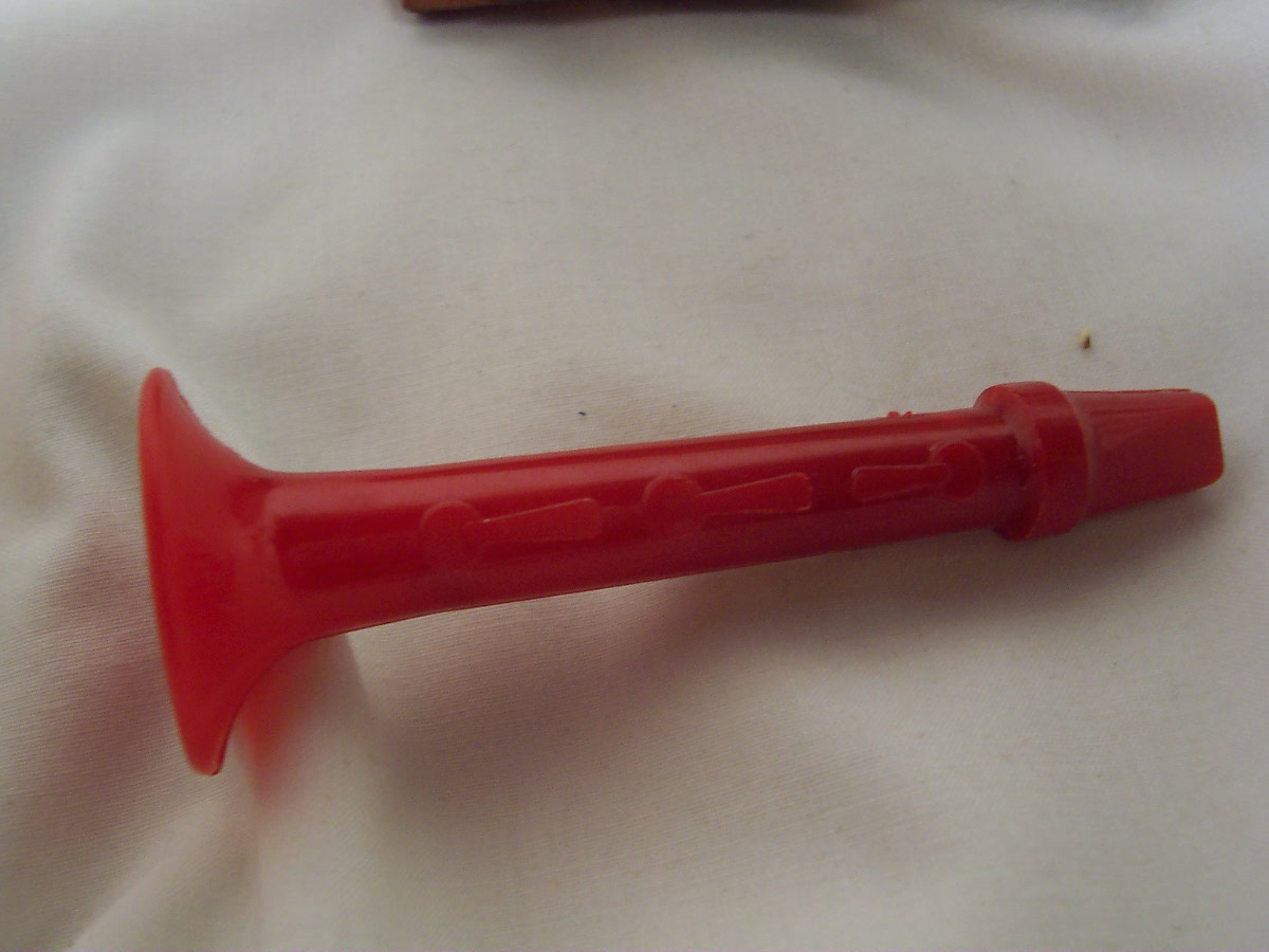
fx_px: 1356
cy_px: 476
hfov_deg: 50.1
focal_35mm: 37
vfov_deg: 38.7
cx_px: 634
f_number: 2.8
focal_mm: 5.6
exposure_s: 1/45
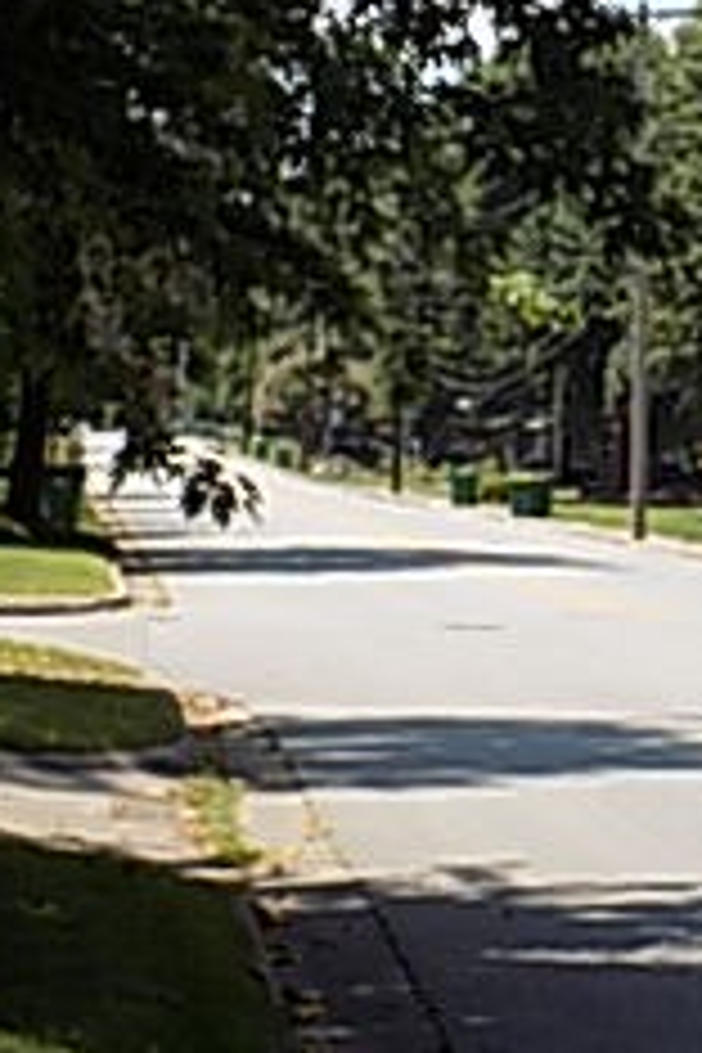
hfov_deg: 9.2
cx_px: 806
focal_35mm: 148
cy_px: 261
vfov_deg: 13.8
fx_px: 4329
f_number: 3.9
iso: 80
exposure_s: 1/500
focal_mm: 9.3
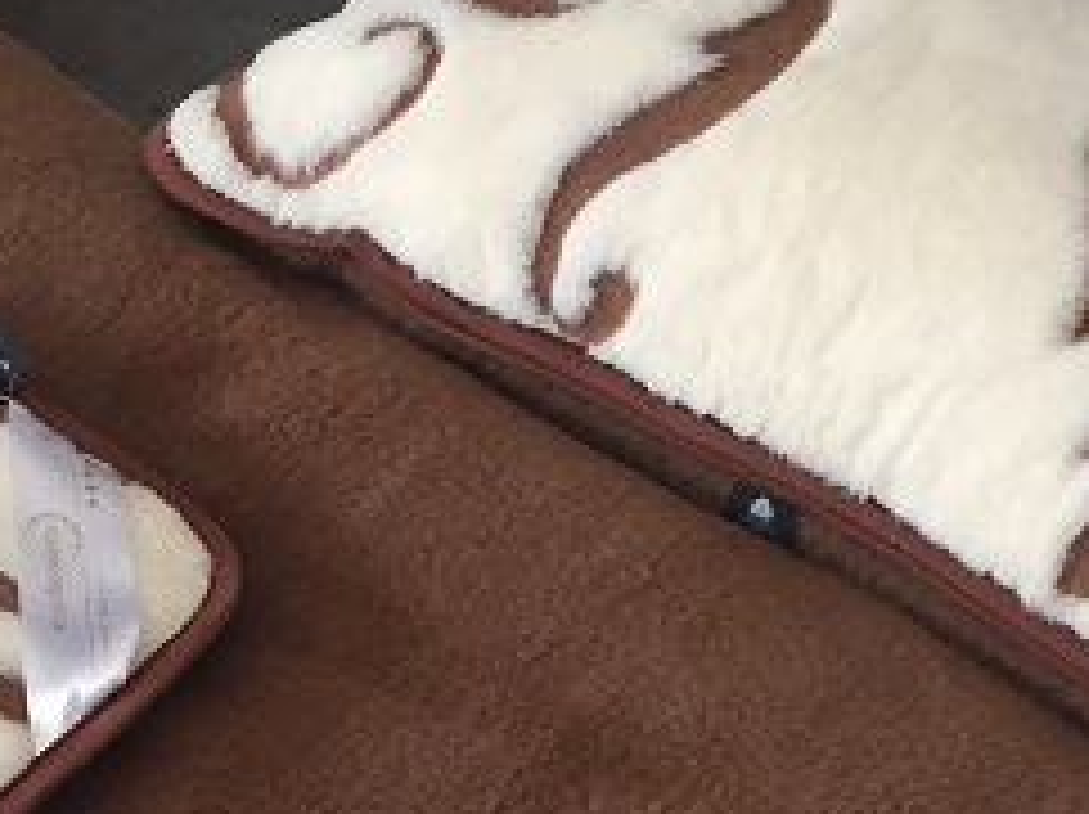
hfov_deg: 20.4
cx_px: 410
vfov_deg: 14.7
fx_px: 3017
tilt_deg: -58.7
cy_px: 1039
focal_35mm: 96
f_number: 2.2
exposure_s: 1/33
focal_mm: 4.15
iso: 40
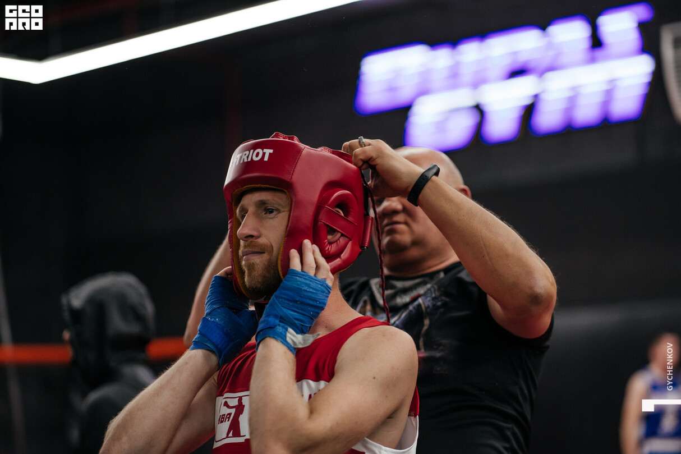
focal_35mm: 85
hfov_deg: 23.9
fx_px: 1608
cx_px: 340
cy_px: 227
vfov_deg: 16.1
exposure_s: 1/320
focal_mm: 85
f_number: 2.2
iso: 1000
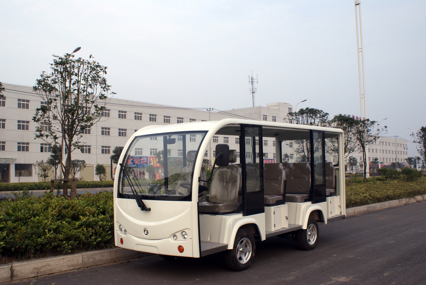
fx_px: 462
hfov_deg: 49.5
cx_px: 213
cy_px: 142
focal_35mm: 39
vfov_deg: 34.3
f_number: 10
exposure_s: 1/80
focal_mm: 26
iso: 100
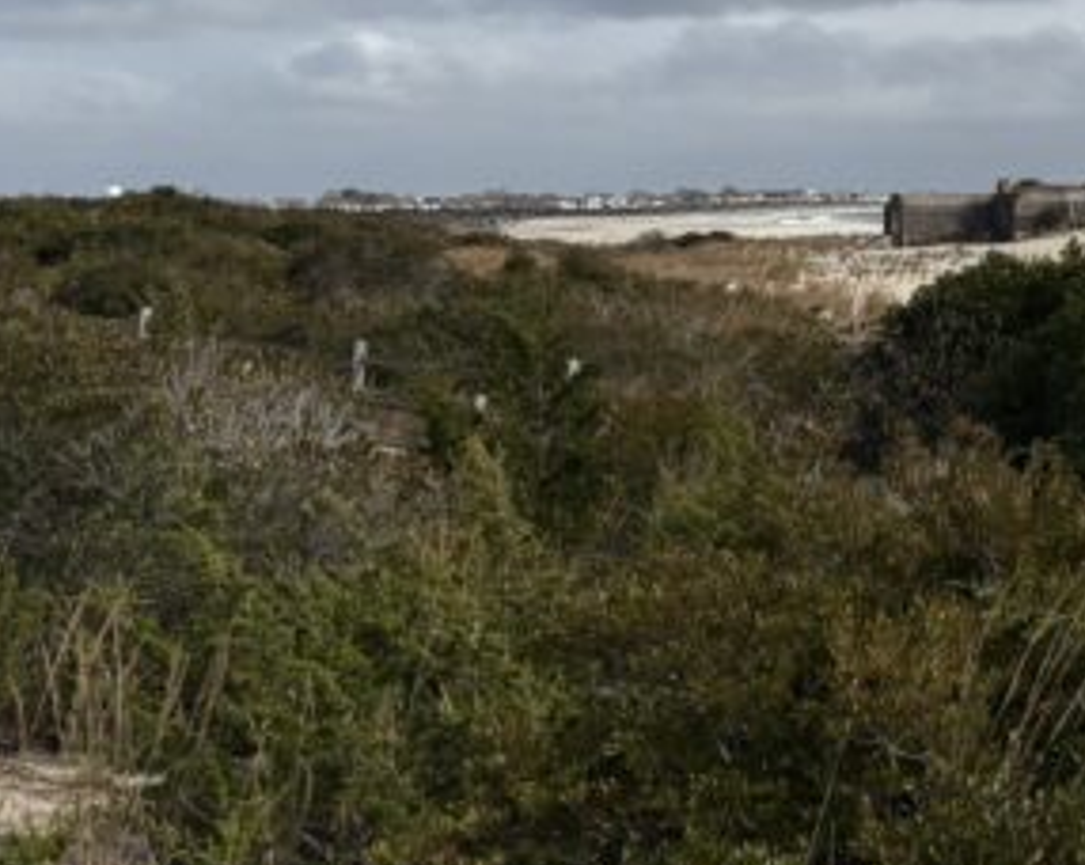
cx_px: 1840
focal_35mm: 91
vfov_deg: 16.5
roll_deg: +1.5
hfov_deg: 17.7
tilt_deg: +3.3
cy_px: 11
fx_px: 2918
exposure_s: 1/6993
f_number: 1.6
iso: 50
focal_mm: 5.96
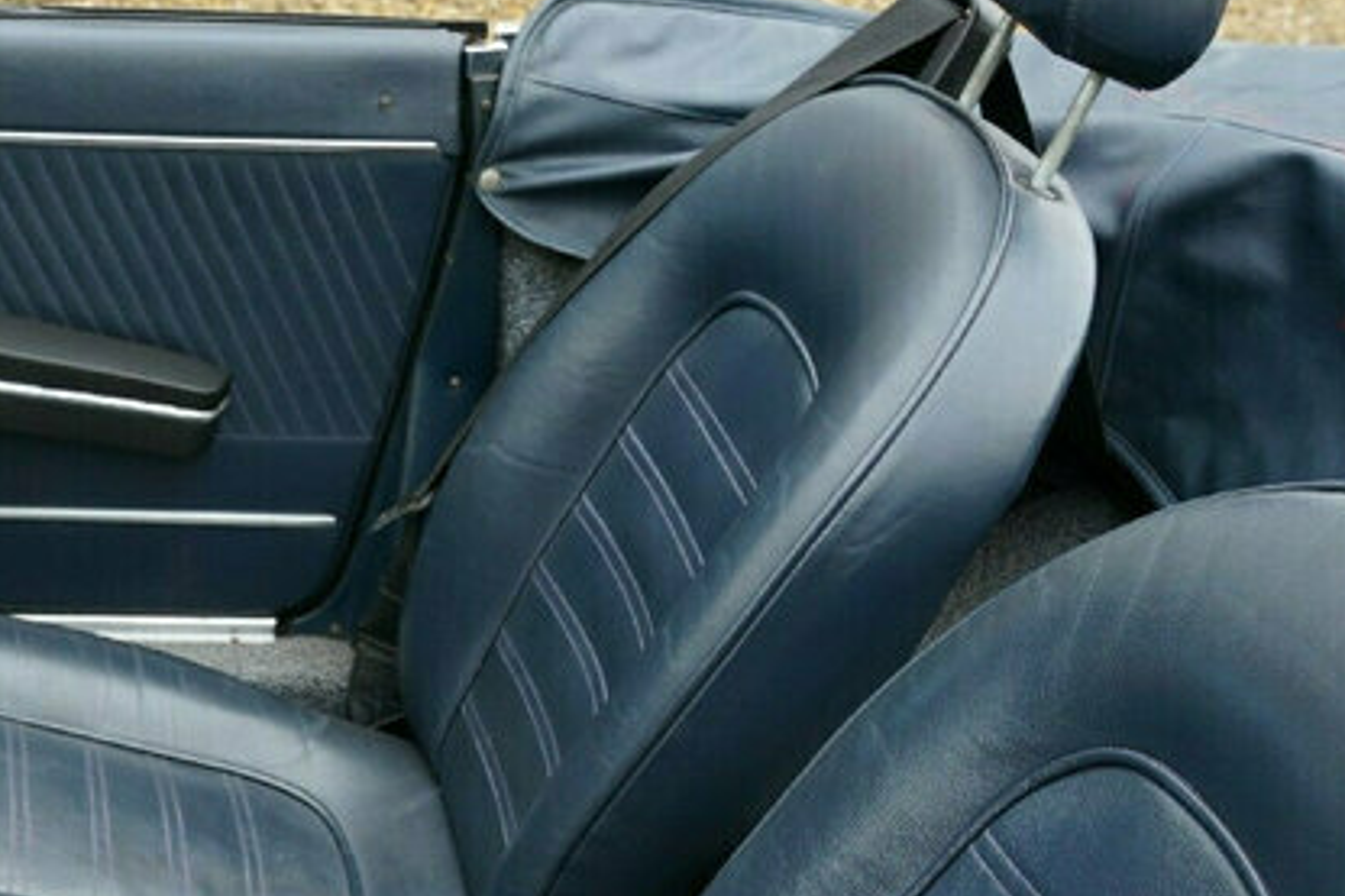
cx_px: -87
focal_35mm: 75
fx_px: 2801
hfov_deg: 25.3
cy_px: 1113
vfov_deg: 17.2
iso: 400
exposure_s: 1/60
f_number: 6.3
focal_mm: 26
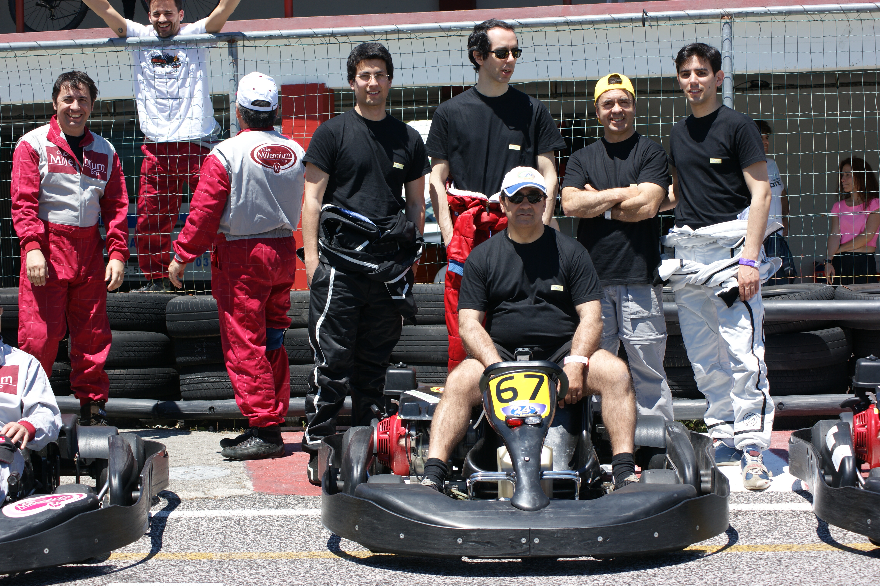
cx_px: 440
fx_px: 2015
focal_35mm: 82
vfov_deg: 16.5
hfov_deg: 24.6
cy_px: 293
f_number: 6.3
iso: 100
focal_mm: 55
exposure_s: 1/200
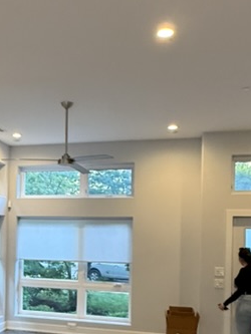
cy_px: 239
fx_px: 415
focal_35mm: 43
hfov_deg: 33.0
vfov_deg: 42.8
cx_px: 62
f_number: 2.2
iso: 250
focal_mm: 2.22
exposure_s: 1/60
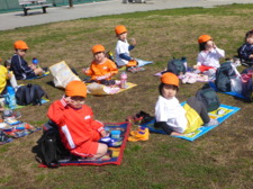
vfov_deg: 27.2
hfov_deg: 35.8
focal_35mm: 53
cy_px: 56
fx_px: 387
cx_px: 173
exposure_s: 1/1300
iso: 100
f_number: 3.7
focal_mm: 6
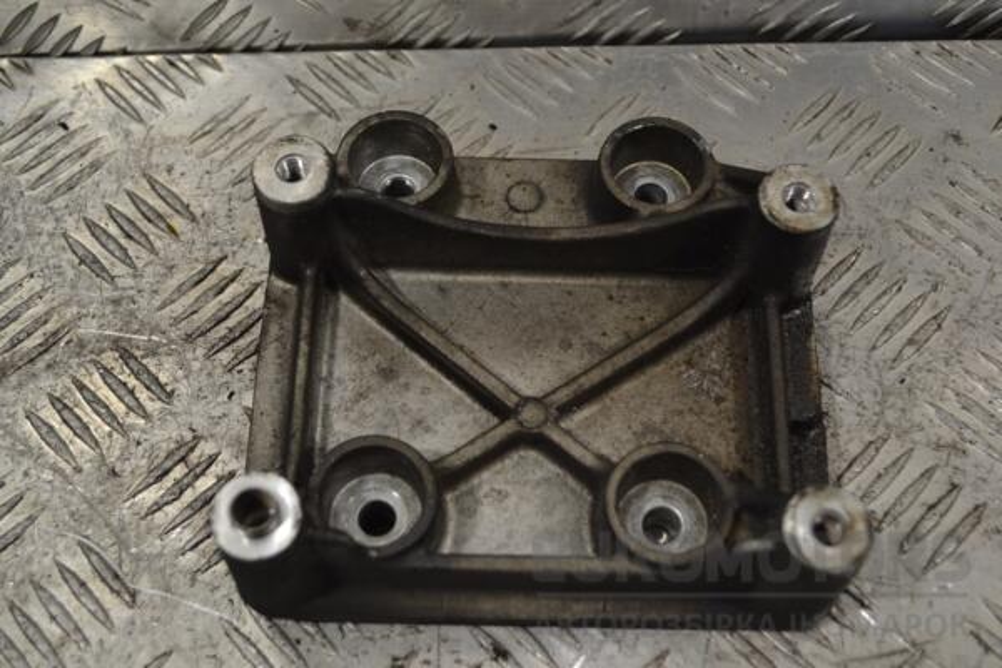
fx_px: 1336
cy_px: 334
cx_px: 501
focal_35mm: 48
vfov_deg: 28.1
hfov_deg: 41.1
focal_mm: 32
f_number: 5.6
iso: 360
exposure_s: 1/125
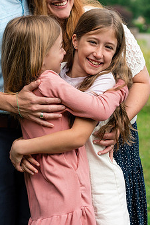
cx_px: 91
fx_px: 1056
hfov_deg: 8.1
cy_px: 79
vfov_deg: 12.1
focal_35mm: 169
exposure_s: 1/500
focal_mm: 85
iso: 200
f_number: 4.5
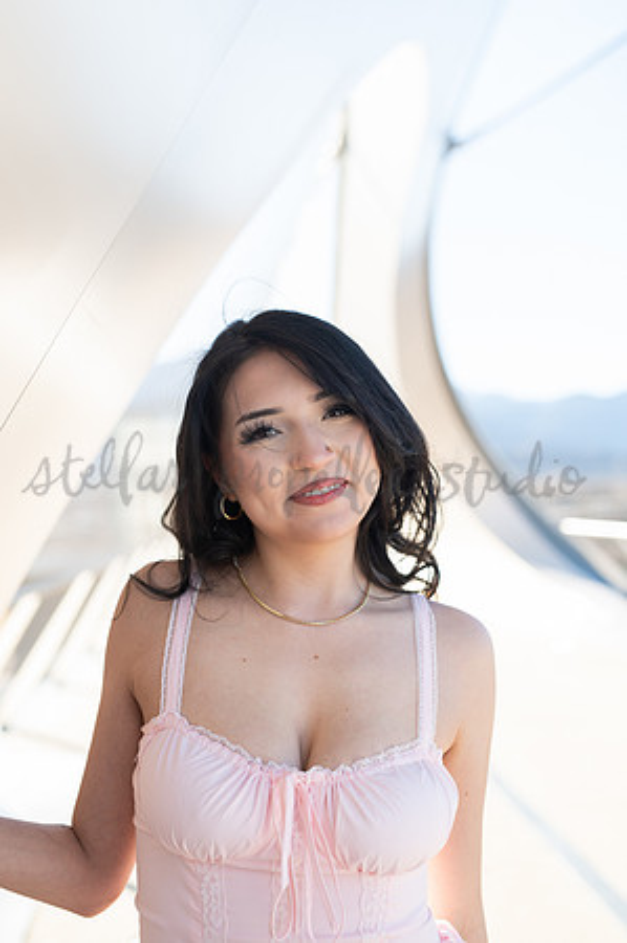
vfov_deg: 39.6
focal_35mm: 50
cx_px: 314
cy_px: 472
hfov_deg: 26.9
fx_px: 1309
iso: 125
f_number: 3.2
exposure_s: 1/400
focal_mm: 50
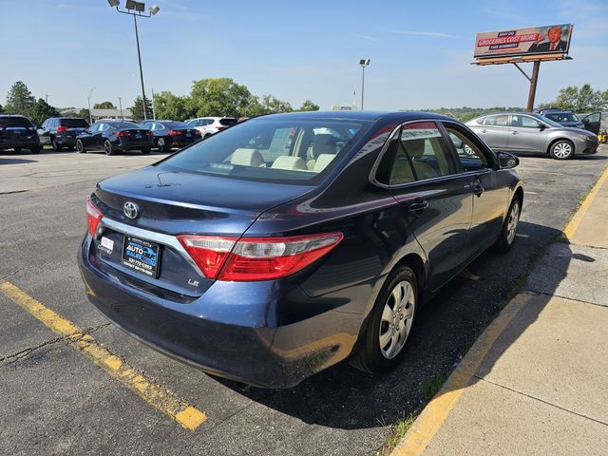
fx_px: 404
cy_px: 228
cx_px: 304
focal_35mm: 23
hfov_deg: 73.9
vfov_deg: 58.9
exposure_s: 1/590
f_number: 1.7
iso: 10
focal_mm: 6.3
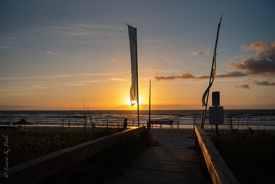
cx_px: 138
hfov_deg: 59.4
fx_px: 241
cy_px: 92
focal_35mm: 32
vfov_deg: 41.7
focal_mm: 31
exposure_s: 1/4000
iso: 560
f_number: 2.8
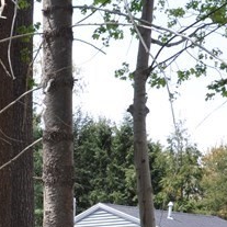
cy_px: 297
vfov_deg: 13.3
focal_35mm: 126
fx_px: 935
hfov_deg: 13.1
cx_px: -112
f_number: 7.1
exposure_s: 1/160
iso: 200
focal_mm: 20
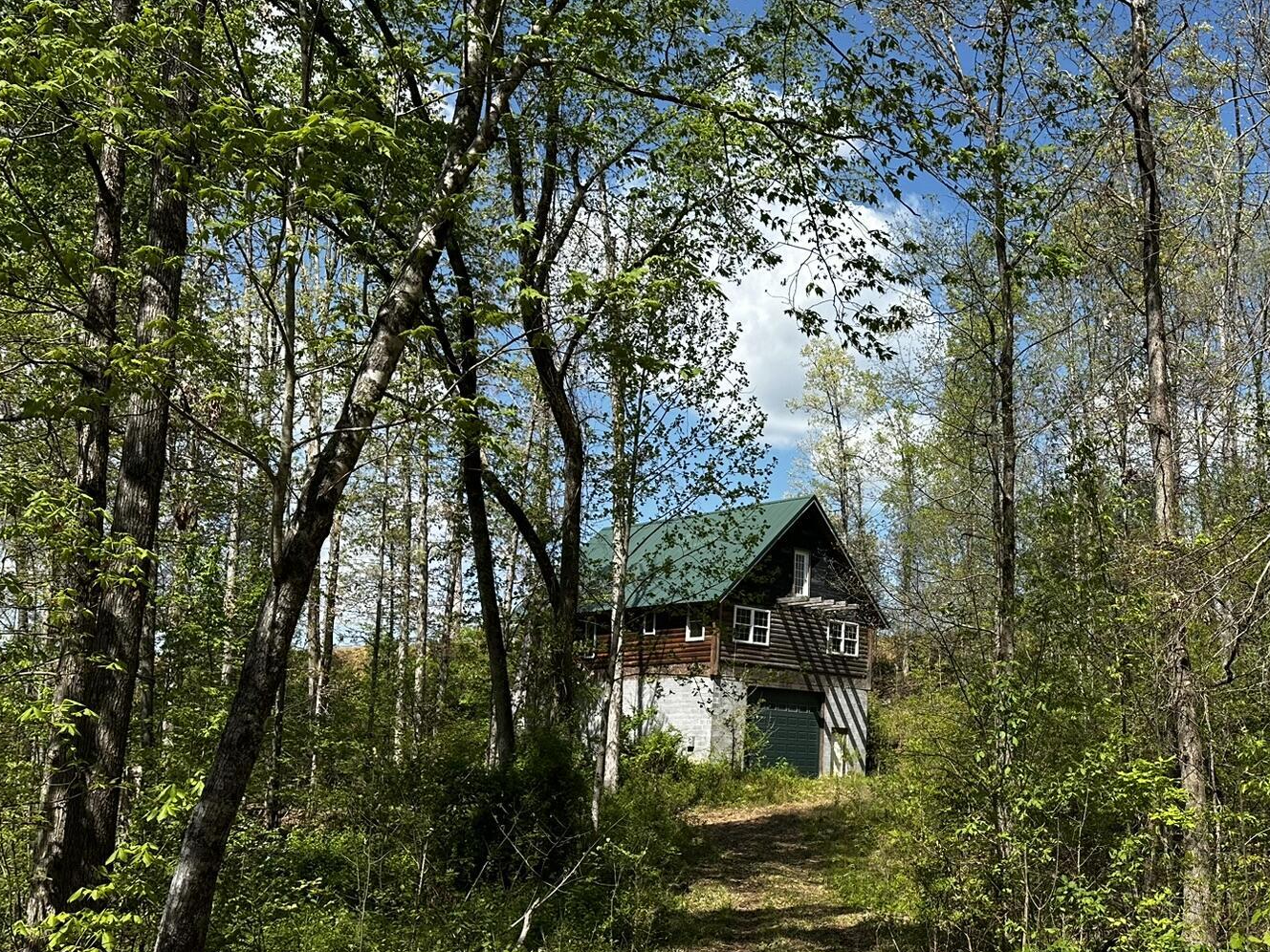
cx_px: 940
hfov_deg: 48.4
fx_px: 1357
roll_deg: -1.0
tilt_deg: +6.8
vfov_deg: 38.4
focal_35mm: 37
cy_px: 595
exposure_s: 1/2967
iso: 80
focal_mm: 6.86
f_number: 1.78
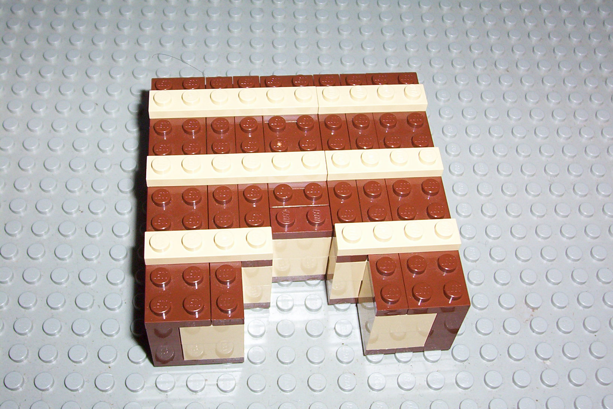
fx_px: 919
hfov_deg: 36.9
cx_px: 306
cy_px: 204
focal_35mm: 54
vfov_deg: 25.1
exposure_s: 1/69.5
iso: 140
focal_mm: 7.1
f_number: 2.97
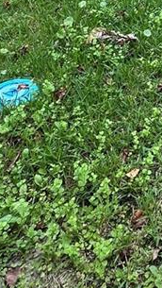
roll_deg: +3.0
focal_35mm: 60
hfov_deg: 17.9
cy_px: -133
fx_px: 457
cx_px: 246
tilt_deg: -9.5
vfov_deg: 26.4
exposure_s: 1/188
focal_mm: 2.22
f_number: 2.2
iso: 40
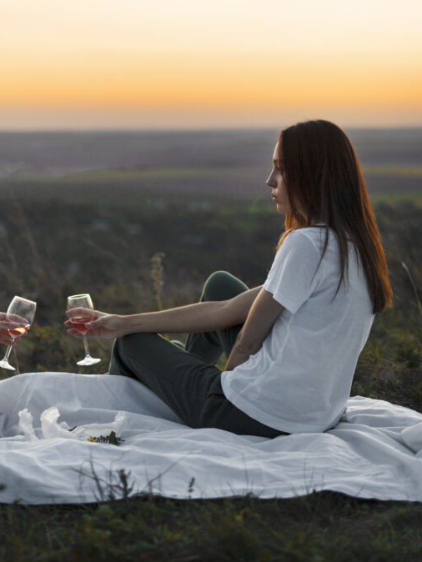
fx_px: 1186
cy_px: 280
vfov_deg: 26.7
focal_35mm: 73
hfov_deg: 20.1
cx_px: 117
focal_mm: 50
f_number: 1.8
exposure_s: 1/80
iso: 400
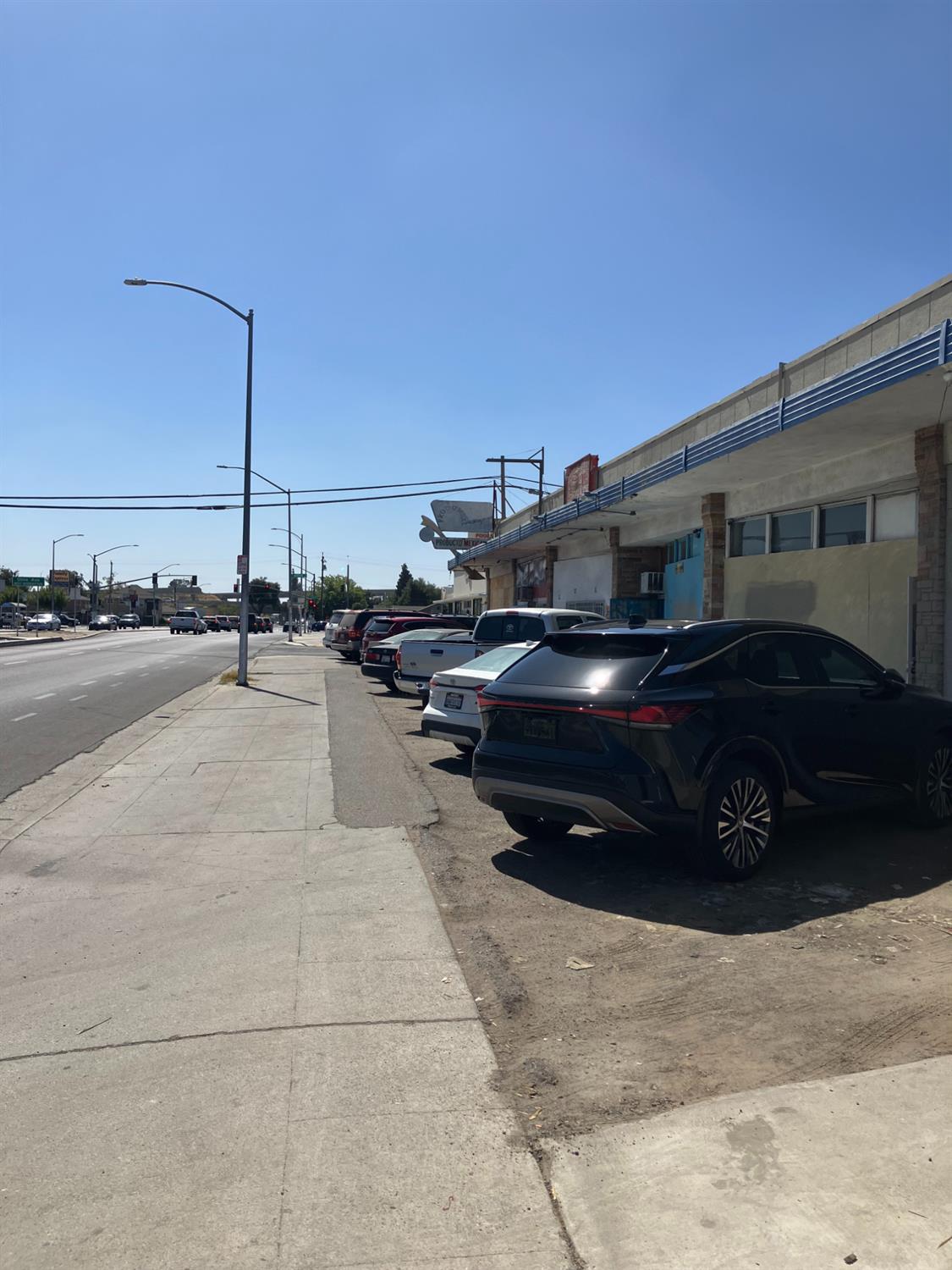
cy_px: 635
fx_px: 1027
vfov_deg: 63.4
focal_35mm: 28
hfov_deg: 49.7
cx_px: 476
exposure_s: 1/3745
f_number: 1.8
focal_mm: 3.99
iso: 32
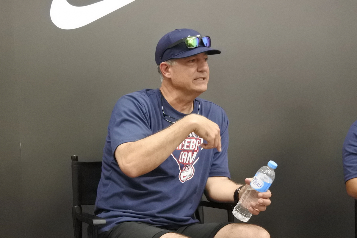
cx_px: 178
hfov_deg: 25.1
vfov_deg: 16.9
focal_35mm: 81
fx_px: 803
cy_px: 119
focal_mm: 30
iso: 6400
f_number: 5.6
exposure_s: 1/125
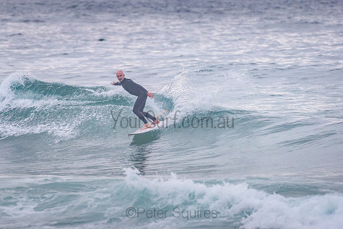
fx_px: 5841
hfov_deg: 3.4
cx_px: 136
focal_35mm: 613
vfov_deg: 2.2
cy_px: 89
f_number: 5.6
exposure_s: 1/1250
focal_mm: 500
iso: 2000
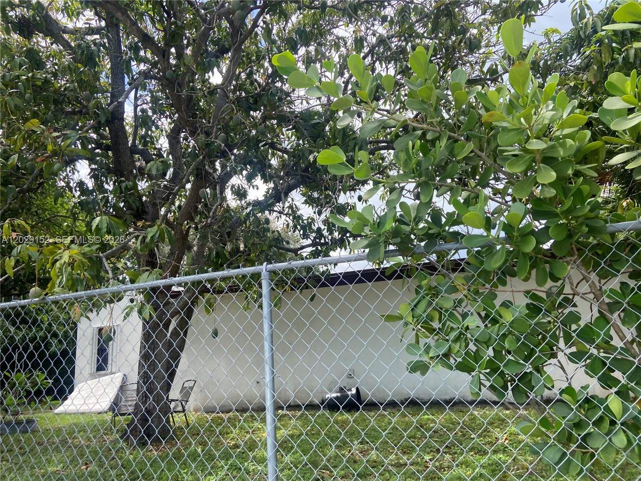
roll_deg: -0.1
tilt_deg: +11.7
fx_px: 481
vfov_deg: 53.1
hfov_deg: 67.3
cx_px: 320
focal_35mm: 26
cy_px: 240
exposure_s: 1/738
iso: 32
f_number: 1.8
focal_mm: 4.25
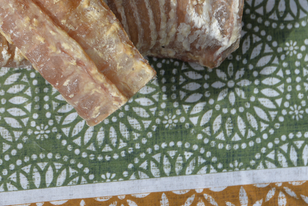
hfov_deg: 23.2
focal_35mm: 84
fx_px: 719
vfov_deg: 16.0
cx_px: 4
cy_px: 3
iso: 200
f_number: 8
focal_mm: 35
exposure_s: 1/250
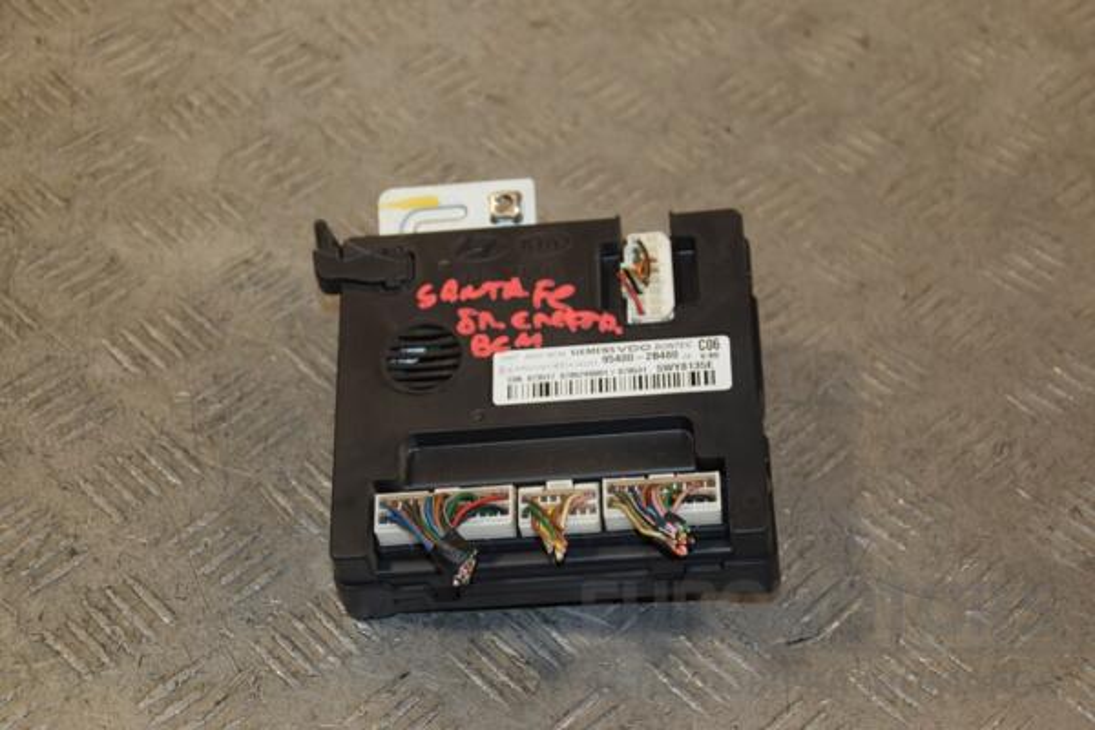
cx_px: 548
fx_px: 2281
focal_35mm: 75
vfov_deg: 18.2
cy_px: 365
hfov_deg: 27.0
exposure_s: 1/200
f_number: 5
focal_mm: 50
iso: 800
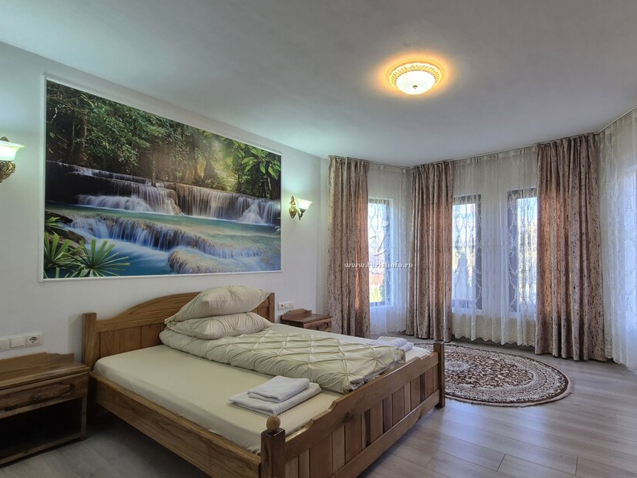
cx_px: 382
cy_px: 247
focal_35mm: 16
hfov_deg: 93.3
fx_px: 294
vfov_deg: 78.1
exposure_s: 1/50
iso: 100
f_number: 2.2
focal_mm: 2.2
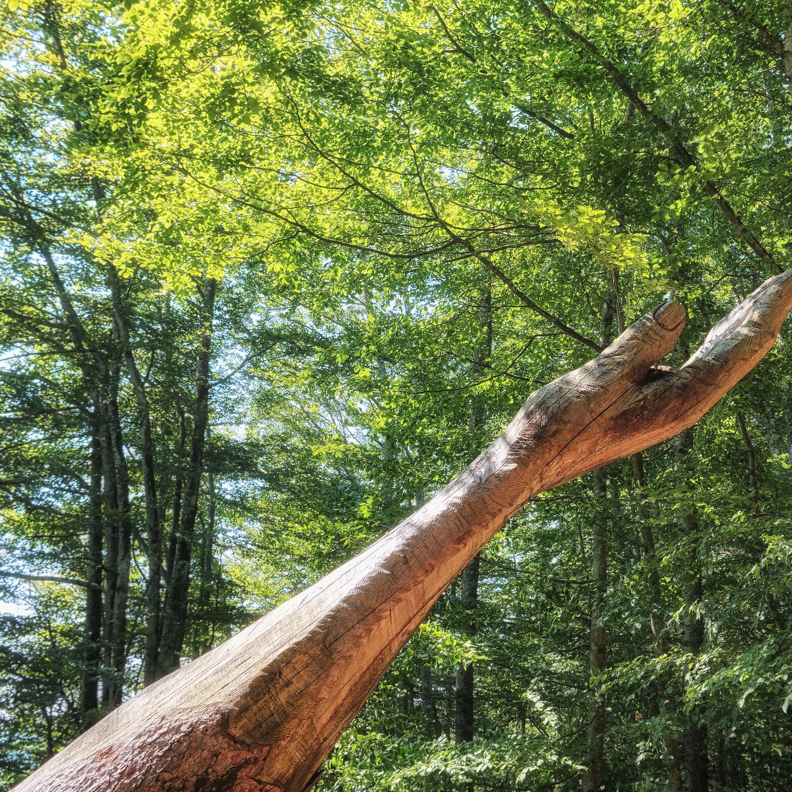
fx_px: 1010
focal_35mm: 39
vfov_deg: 42.8
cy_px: 396
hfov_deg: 41.9
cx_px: 570
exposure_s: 1/56
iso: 160
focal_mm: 19.7
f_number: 7.1
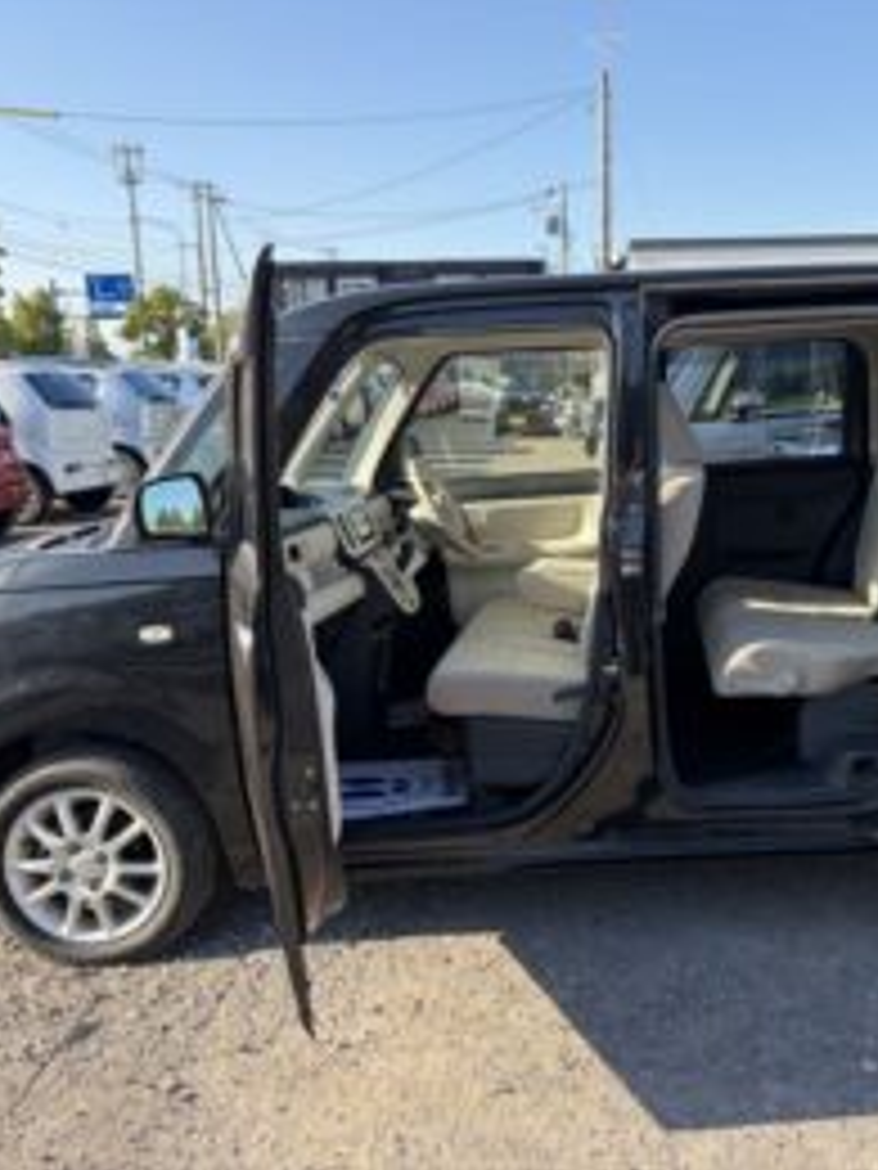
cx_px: 626
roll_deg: +1.7
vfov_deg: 52.6
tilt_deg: -10.2
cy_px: 583
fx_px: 1184
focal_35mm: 35
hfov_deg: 39.9
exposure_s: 1/959
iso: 64
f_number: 1.6
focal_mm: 5.96
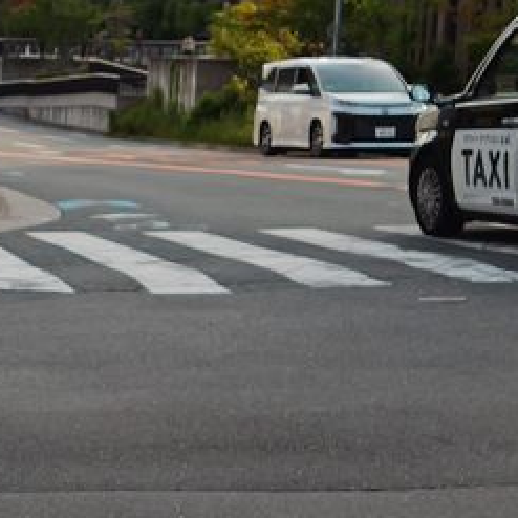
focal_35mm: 103
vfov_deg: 16.9
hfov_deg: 15.1
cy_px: 305
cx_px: -350
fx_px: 1744
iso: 100
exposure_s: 1/1000
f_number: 2.5
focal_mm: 10.9
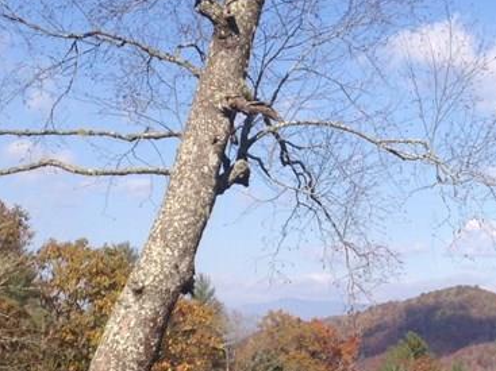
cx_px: 430
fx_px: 1318
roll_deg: +0.2
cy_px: 337
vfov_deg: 15.8
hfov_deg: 20.9
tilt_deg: -1.9
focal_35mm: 92
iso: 50
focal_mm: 4.12
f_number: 2.4
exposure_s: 1/1642
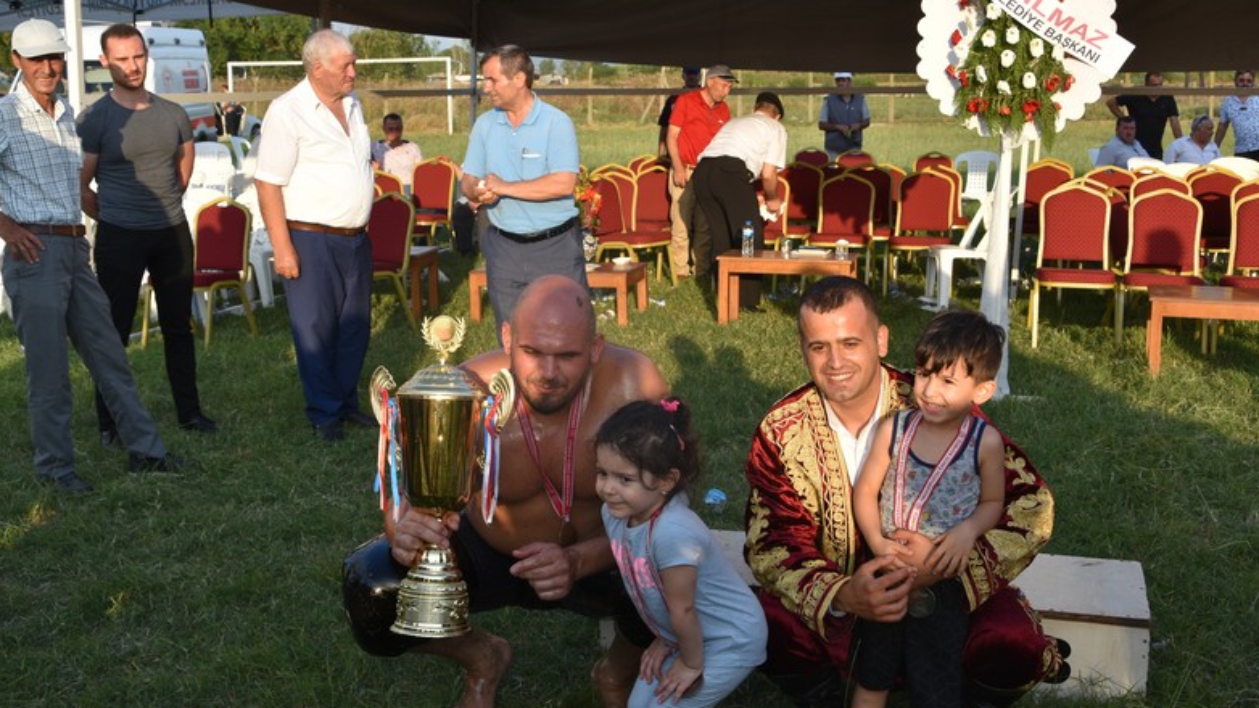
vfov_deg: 26.5
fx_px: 1502
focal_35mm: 45
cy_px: 334
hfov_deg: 45.5
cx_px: 636
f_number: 8
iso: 250
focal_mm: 28
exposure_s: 1/250
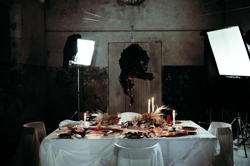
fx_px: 243
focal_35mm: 35
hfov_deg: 54.4
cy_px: 83
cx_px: 125
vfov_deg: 37.9
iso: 800
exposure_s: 1/125
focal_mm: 23
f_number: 1.4
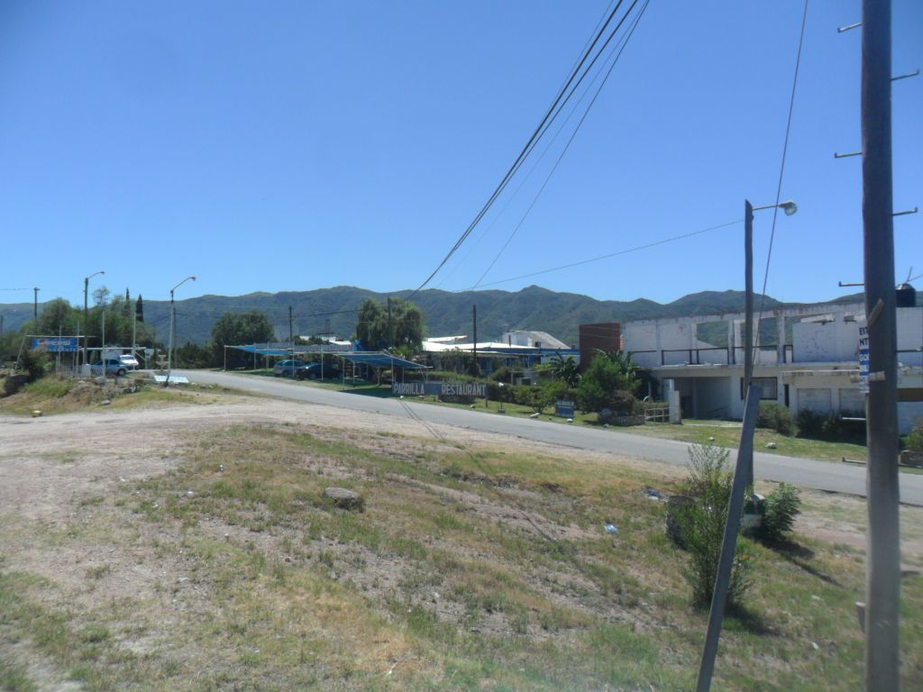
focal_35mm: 27
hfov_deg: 65.3
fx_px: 720
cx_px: 462
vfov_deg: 51.4
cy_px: 346
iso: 80
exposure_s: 1/250
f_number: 8.9
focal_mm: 4.9
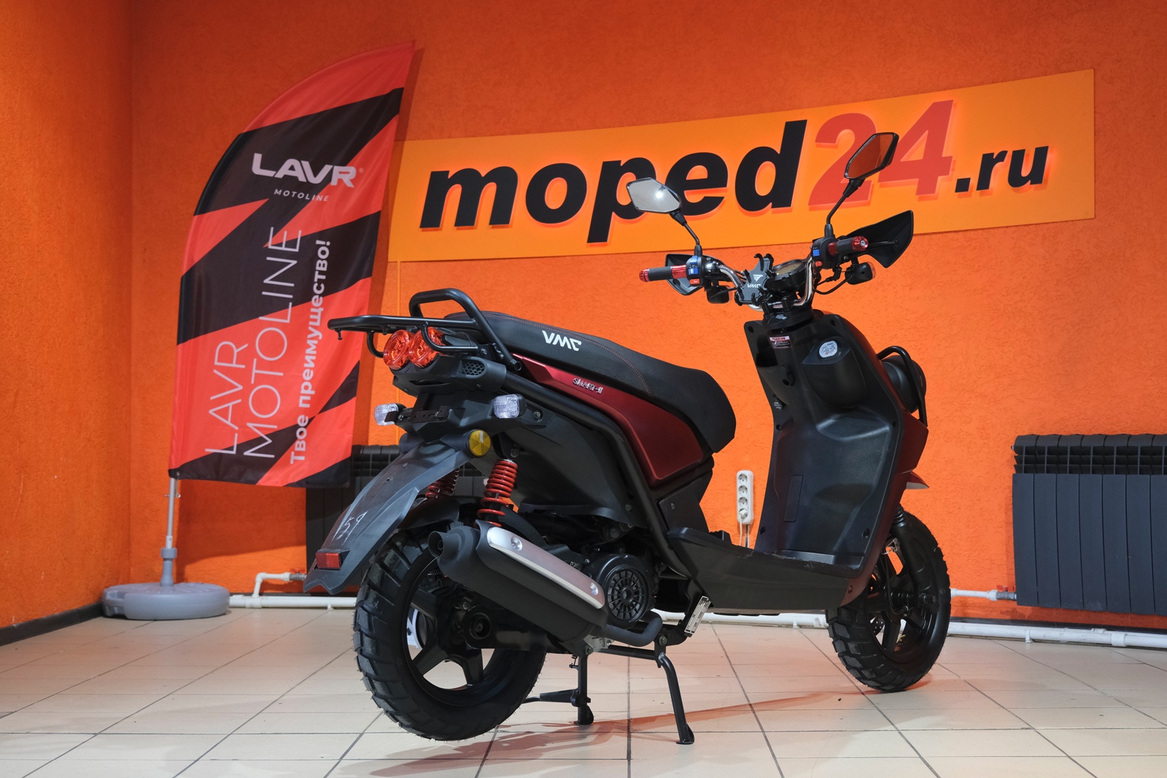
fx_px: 1588
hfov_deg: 40.3
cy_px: 389
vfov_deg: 27.5
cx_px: 584
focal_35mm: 49
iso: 1600
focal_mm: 32.5
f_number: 4
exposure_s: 1/100
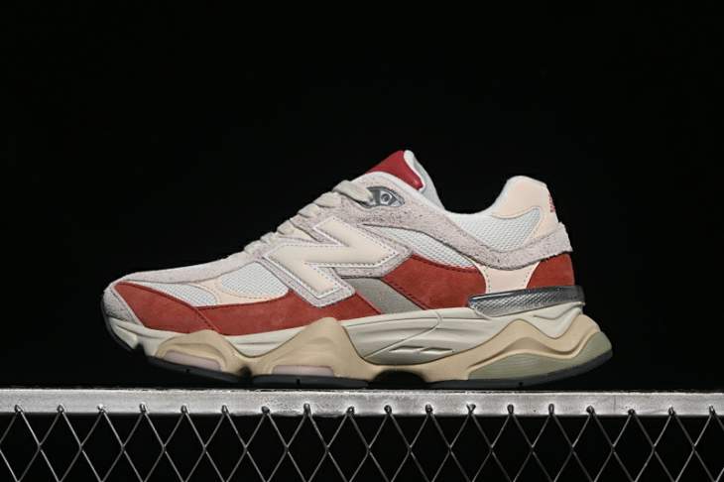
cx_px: 362
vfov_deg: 18.2
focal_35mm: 75
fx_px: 1508
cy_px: 241
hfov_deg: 27.0
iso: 160
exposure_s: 1/80
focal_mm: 50
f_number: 7.1
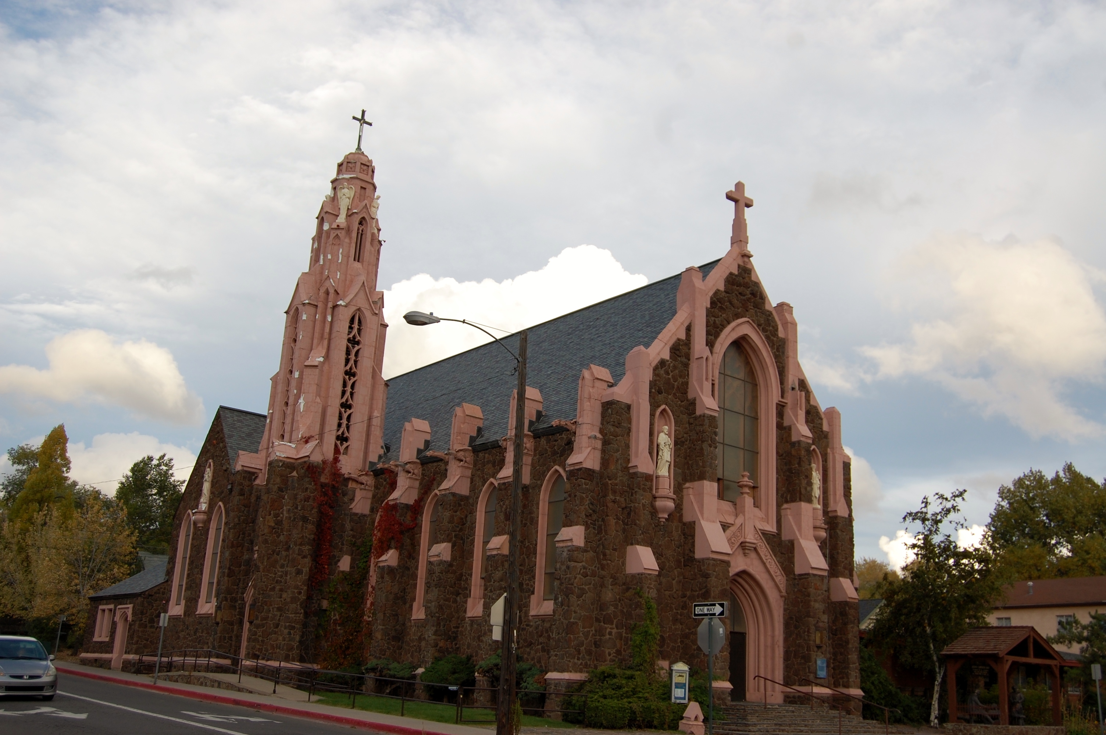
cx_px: 553
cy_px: 368
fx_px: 1059
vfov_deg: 38.3
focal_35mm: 34
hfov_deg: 55.1
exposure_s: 1/500
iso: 200
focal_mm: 23
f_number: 5.6
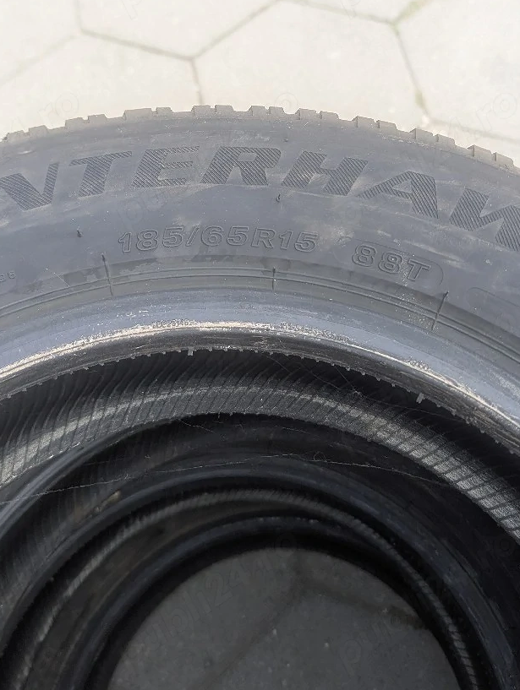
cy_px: 191
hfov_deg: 36.9
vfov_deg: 46.4
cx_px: 263
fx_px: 779
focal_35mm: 39
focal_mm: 6.81
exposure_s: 1/58.1
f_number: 1.85
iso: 78
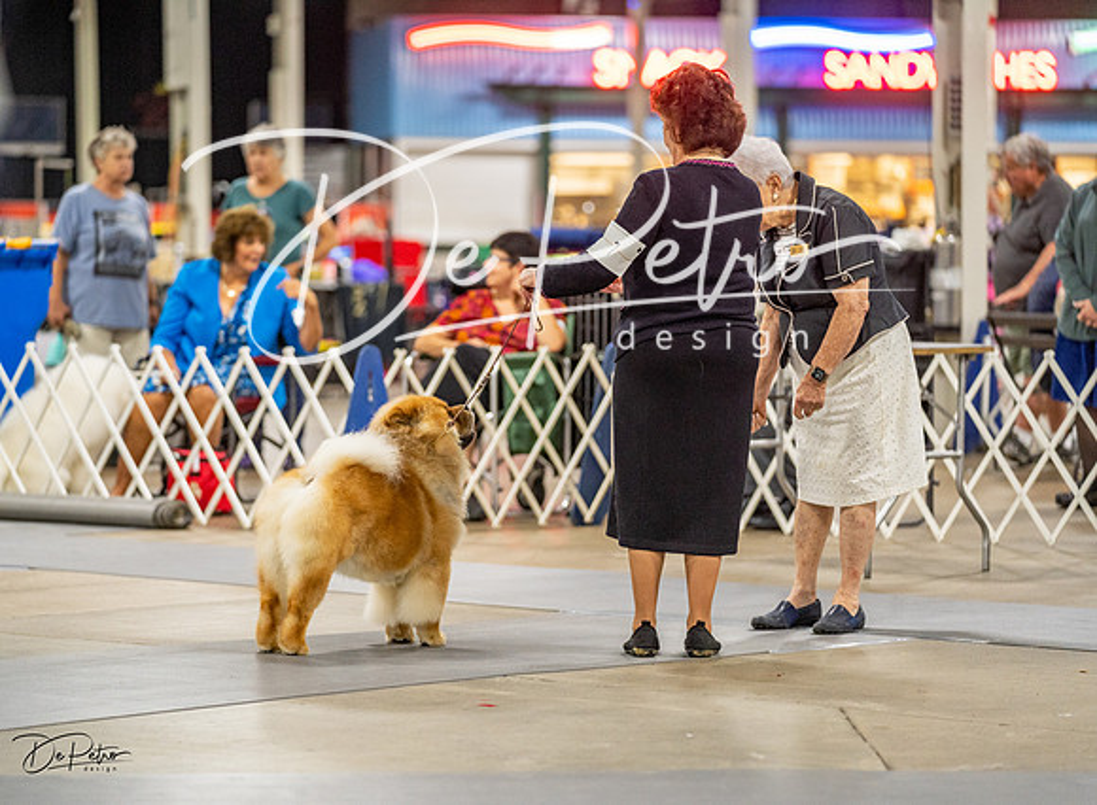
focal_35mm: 141
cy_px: 402
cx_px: 493
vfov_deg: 10.4
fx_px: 4430
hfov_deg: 14.1
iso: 2500
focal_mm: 132
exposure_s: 1/160
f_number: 2.8
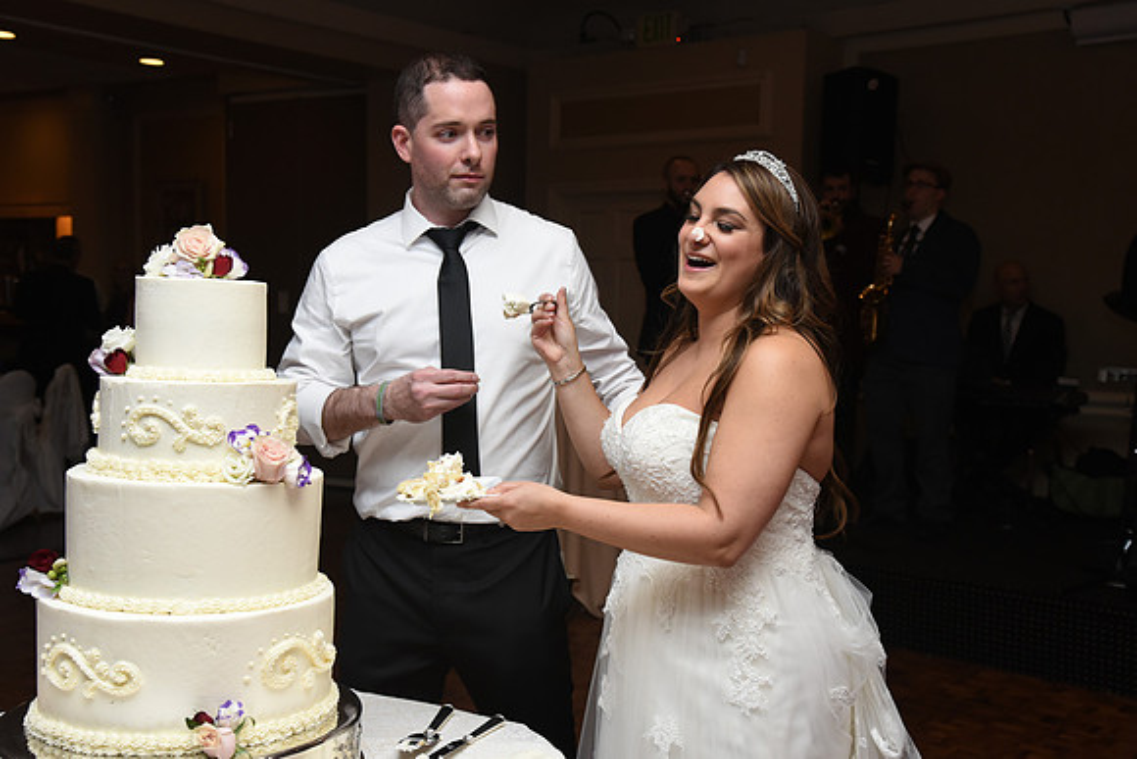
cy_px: 380
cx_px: 568
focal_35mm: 44
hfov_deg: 44.5
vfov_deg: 30.5
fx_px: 1390
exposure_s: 1/80
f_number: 5.6
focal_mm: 44
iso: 2000
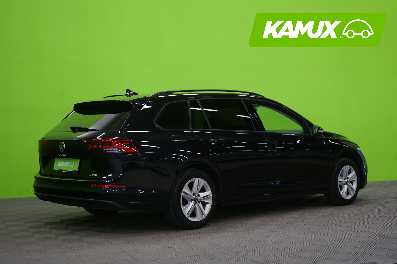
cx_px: 198
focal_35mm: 55
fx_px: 606
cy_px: 132
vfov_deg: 24.6
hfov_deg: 36.2
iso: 400
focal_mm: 55
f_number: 5
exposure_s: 1/10
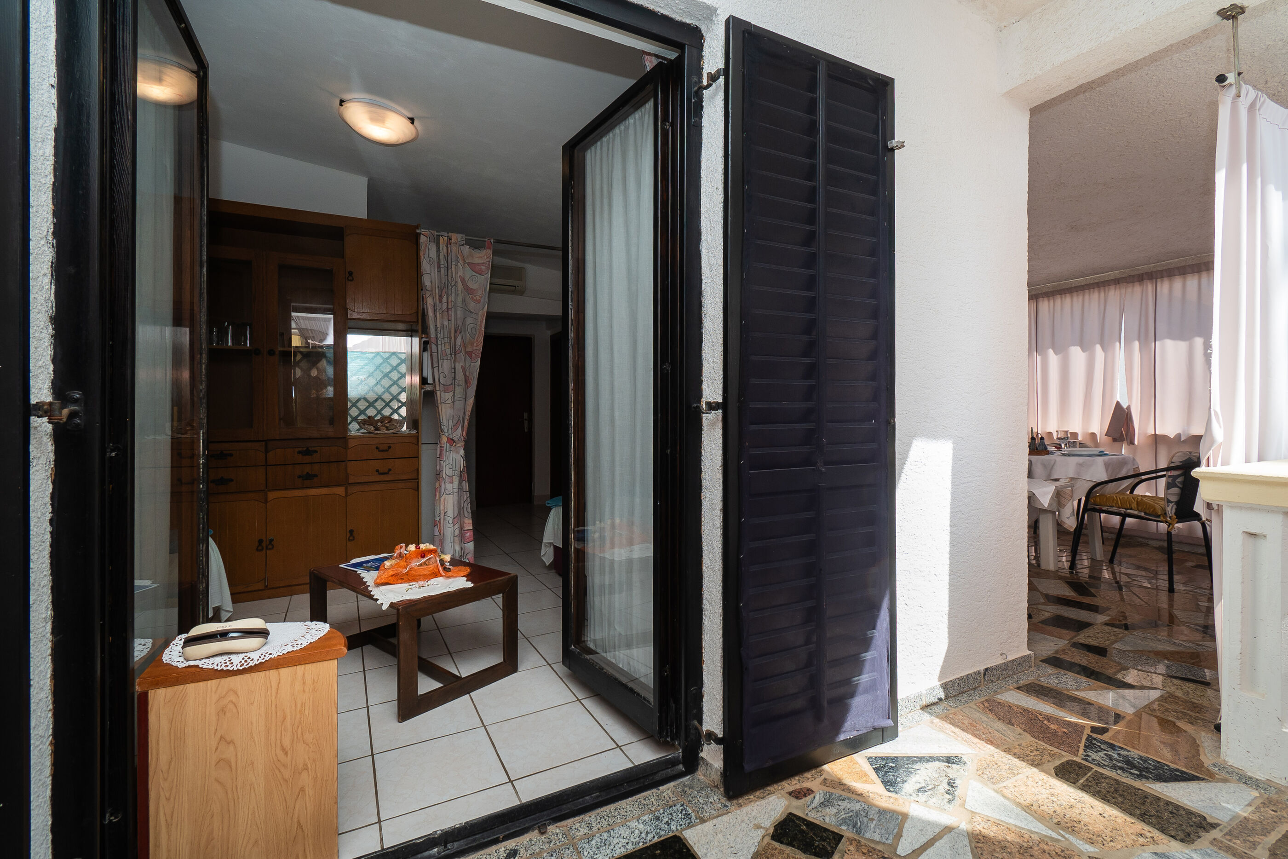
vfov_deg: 77.3
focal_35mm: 15
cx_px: 644
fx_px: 537
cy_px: 430
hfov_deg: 100.4
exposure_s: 1/200
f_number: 8
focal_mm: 10
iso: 200
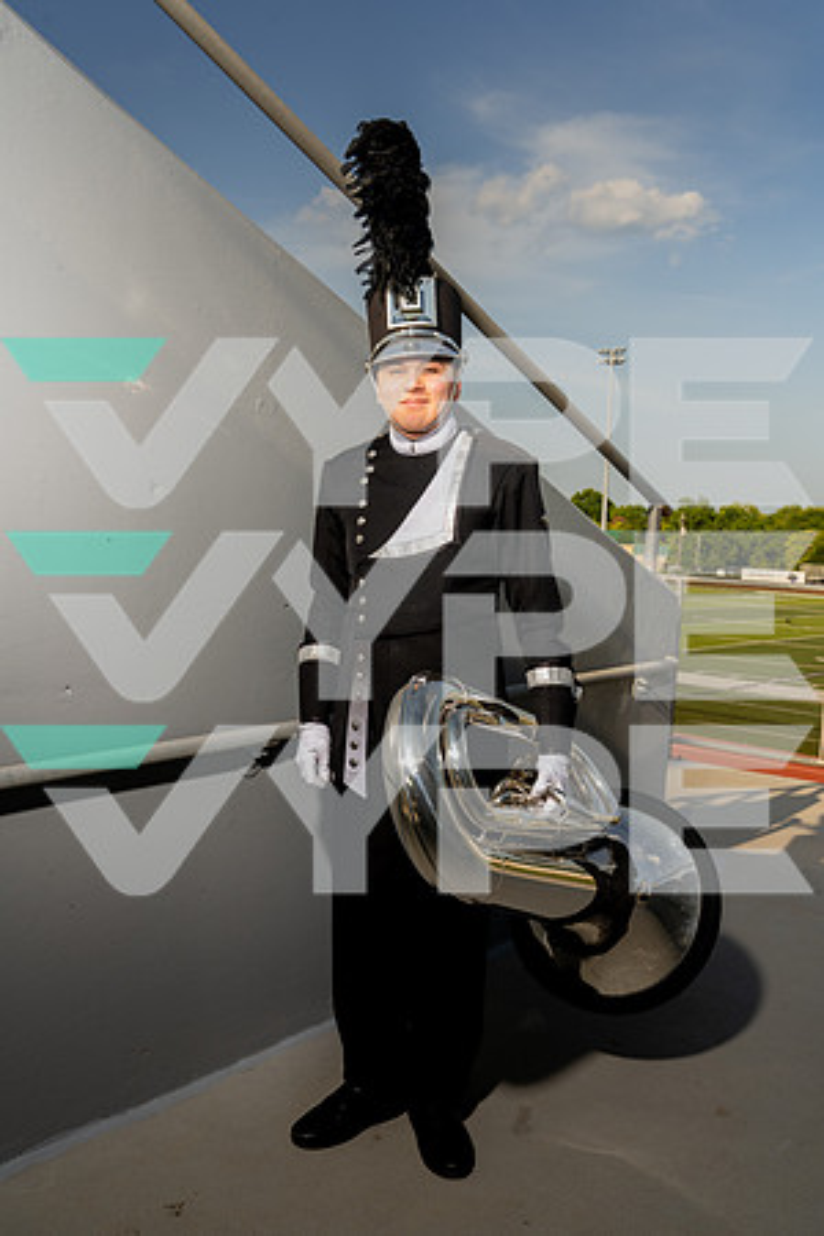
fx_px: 1133
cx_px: 412
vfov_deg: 57.2
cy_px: 618
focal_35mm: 33
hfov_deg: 40.0
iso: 100
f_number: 8
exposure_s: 1/250
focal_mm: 33
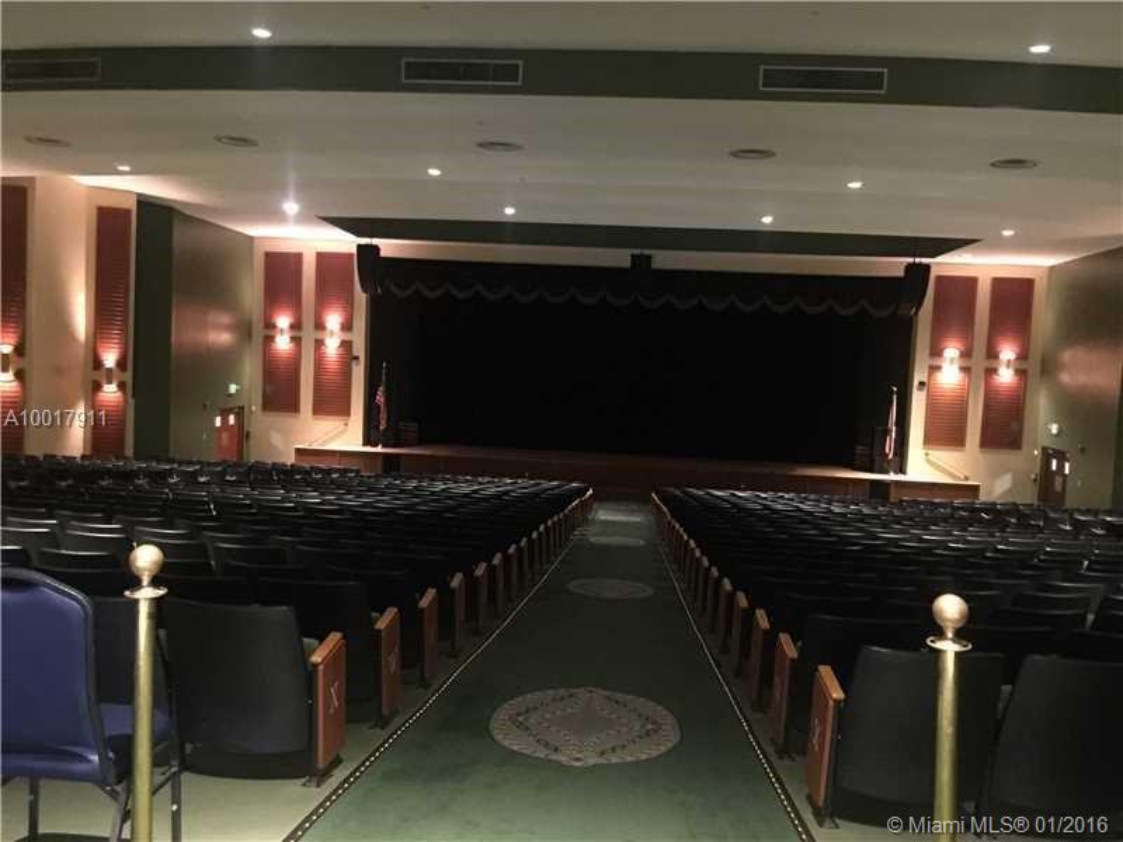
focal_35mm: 29
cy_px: 421
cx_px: 562
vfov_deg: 48.2
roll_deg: -3.5
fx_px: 941
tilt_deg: -3.3
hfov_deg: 61.7
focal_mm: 4.15
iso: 320
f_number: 2.2
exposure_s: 1/4
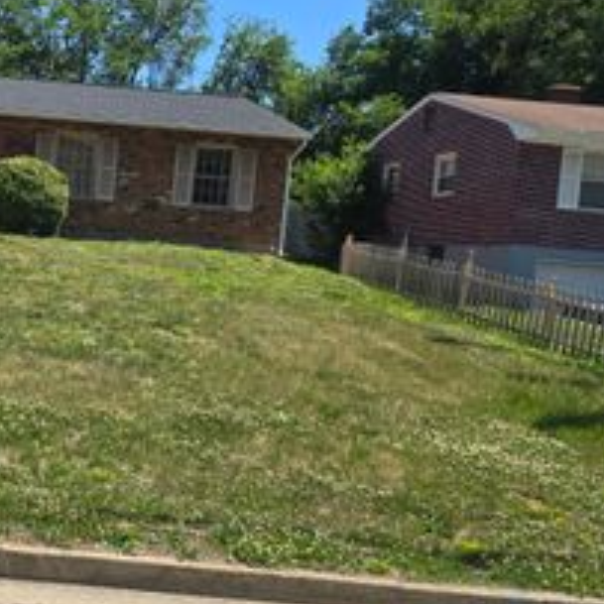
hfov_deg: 30.1
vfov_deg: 34.0
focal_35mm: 50
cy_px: 308
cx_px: -80
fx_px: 987
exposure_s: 1/628
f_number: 1.7
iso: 12
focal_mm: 6.3
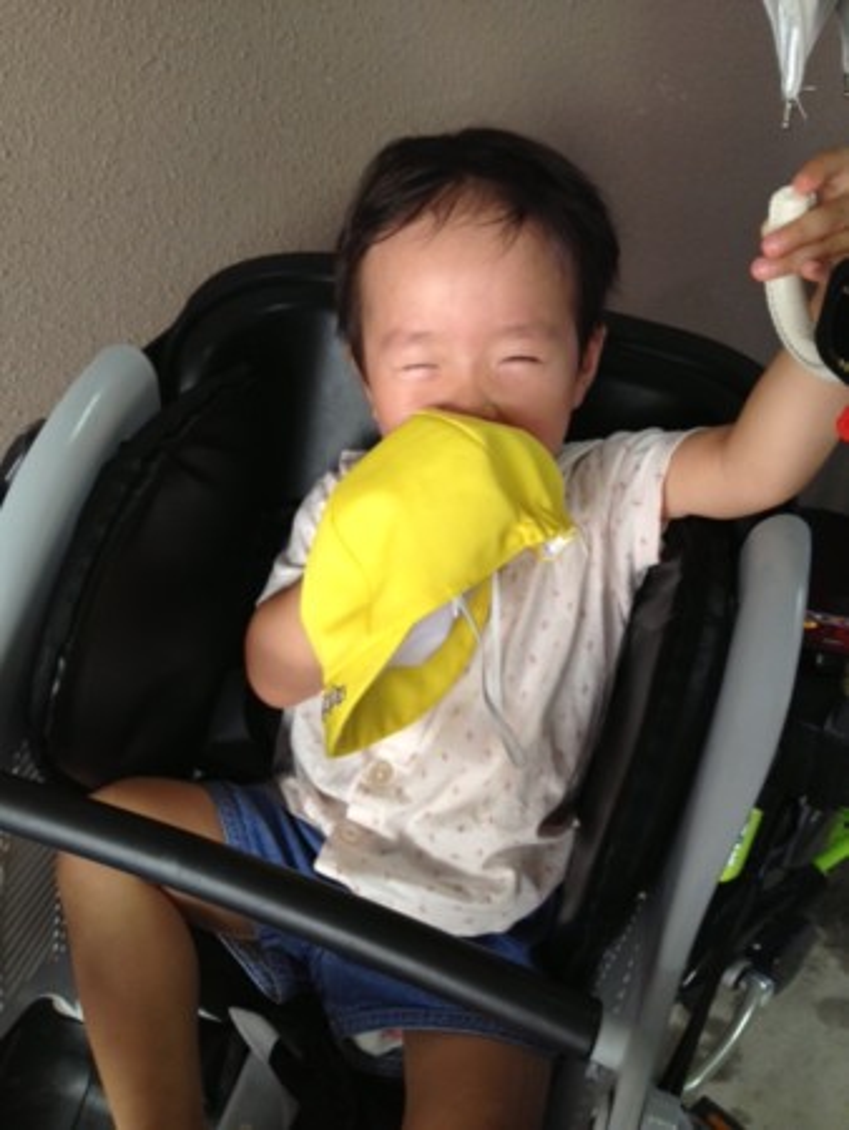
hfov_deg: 40.7
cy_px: 565
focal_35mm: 35
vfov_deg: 52.6
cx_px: 424
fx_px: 1143
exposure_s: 1/20
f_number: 2.4
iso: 100
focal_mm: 4.28
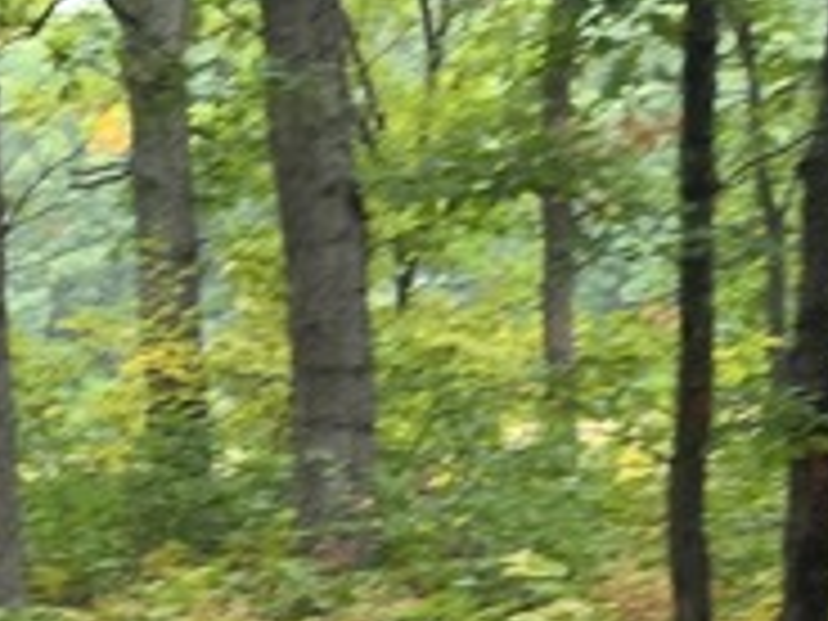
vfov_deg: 10.2
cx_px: -513
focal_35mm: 128
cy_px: 1462
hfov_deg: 14.1
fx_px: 3062
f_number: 1.8
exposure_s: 1/180
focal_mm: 5.4
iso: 125
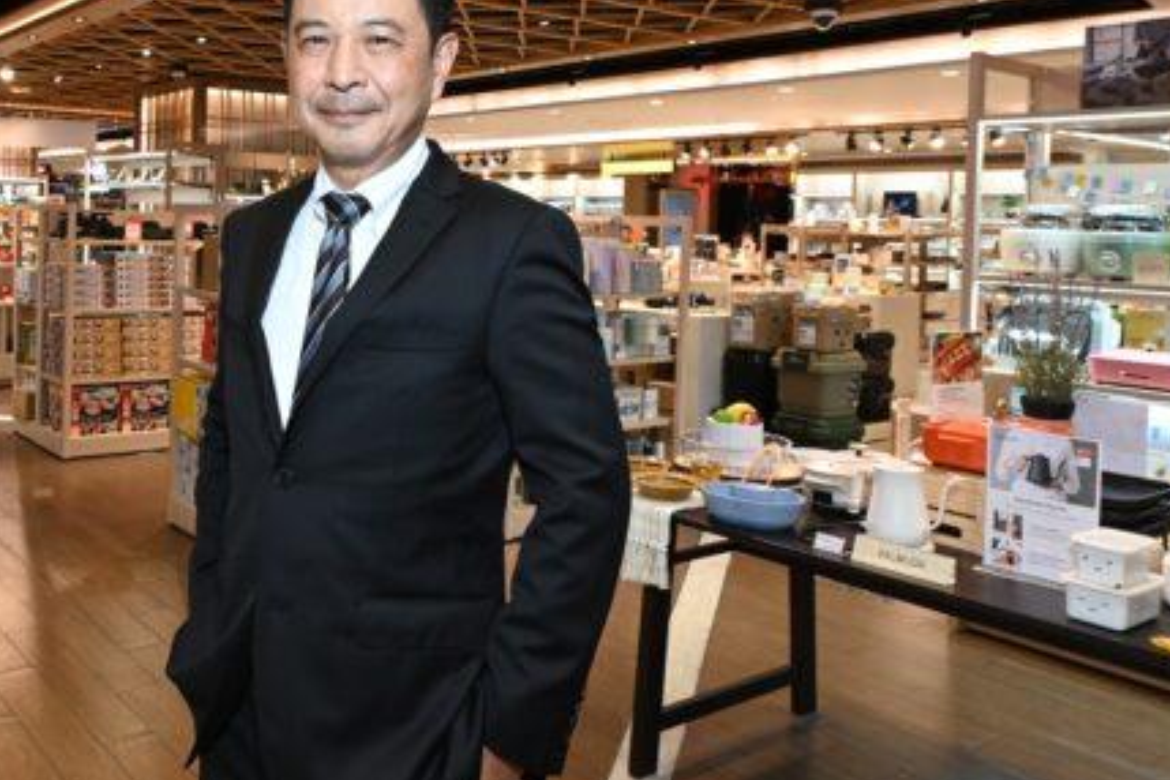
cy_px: 232
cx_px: 327
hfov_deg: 53.8
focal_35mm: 34
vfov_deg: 38.2
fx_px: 1105
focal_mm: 19
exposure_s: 1/125
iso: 2000
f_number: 6.3
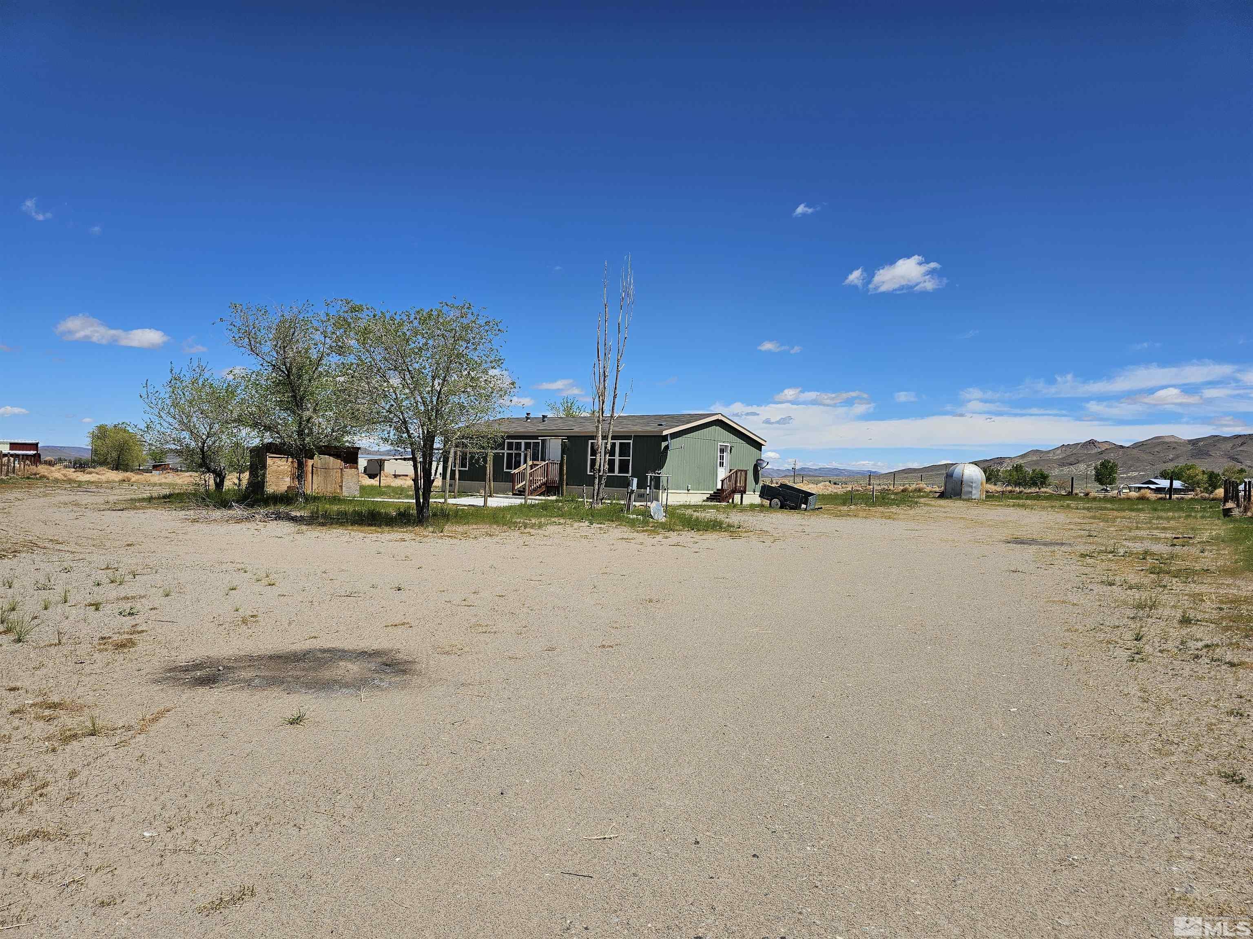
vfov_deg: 58.9
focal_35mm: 23
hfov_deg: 73.9
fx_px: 833
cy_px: 470
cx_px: 626
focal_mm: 6.3
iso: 10
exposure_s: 1/1654
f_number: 1.7
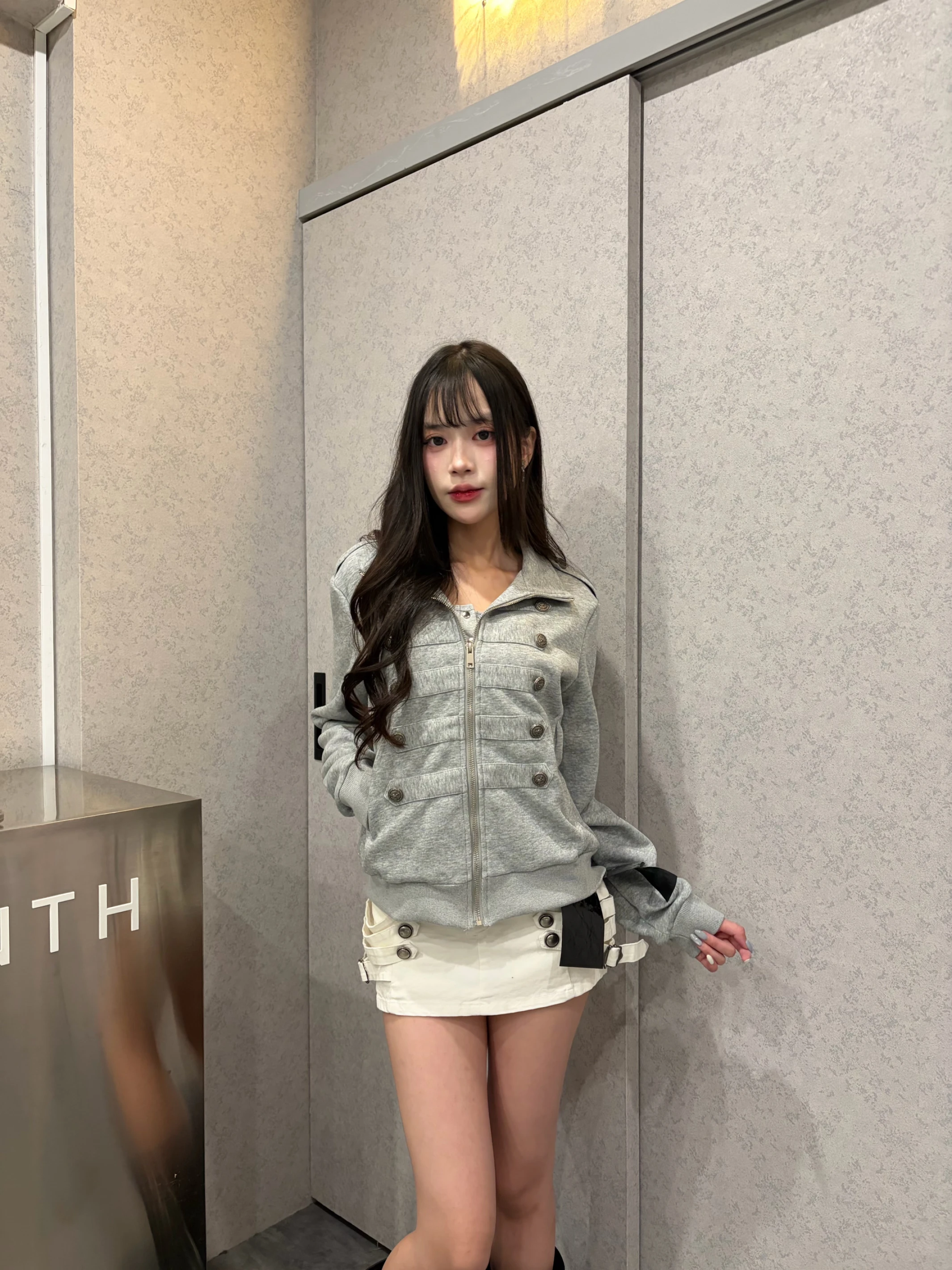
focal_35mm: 26
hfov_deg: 53.1
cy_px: 635
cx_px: 476
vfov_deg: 67.3
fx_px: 953
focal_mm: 5.96
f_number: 1.6
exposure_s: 1/60
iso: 250
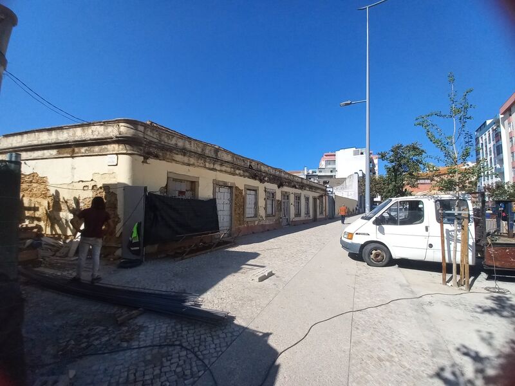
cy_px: 193
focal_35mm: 13
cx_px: 258
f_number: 2.2
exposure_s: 1/1401
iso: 40
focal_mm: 1.42
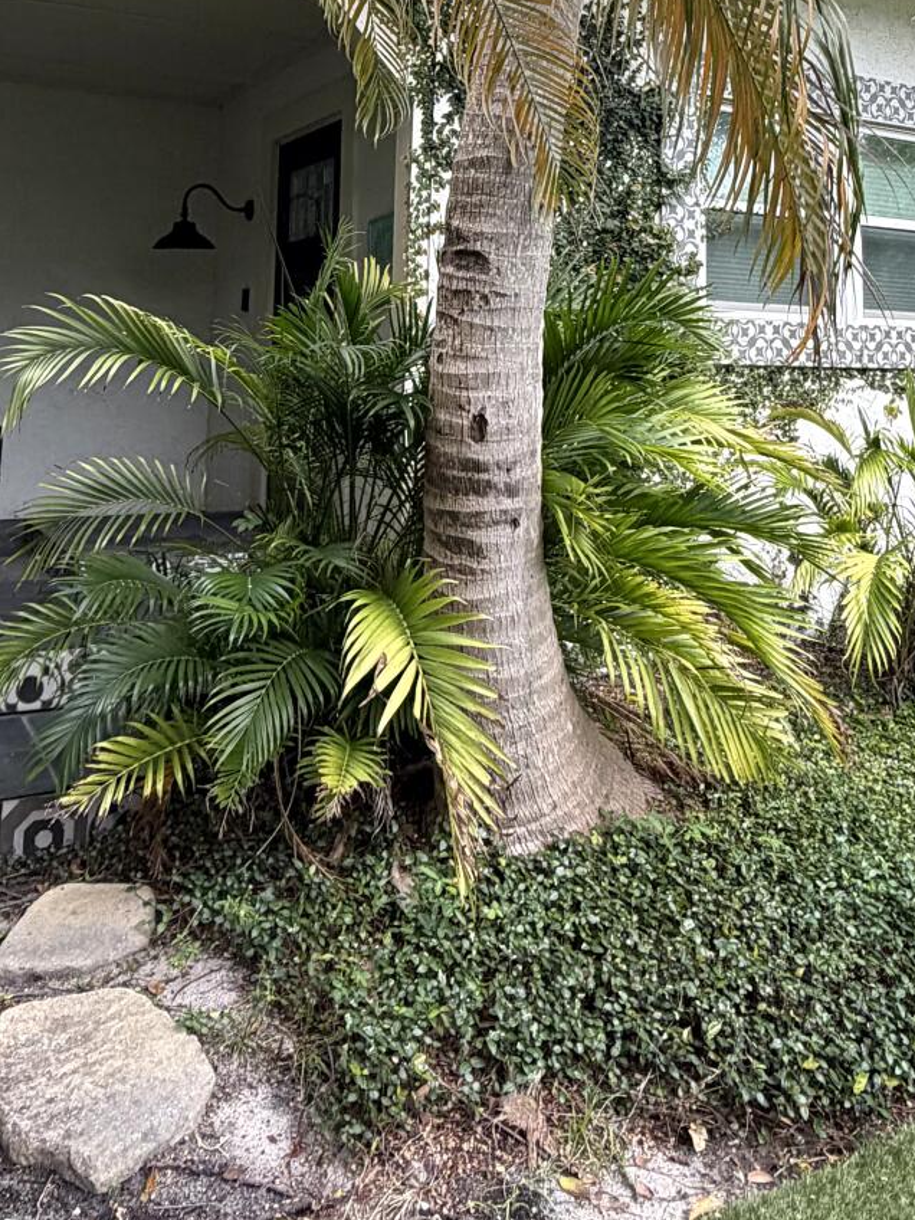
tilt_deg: +7.2
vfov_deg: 51.9
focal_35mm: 33
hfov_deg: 42.9
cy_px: 246
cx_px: 410
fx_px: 1163
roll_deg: -1.1
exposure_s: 1/232
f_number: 2.2
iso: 50
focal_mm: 2.22
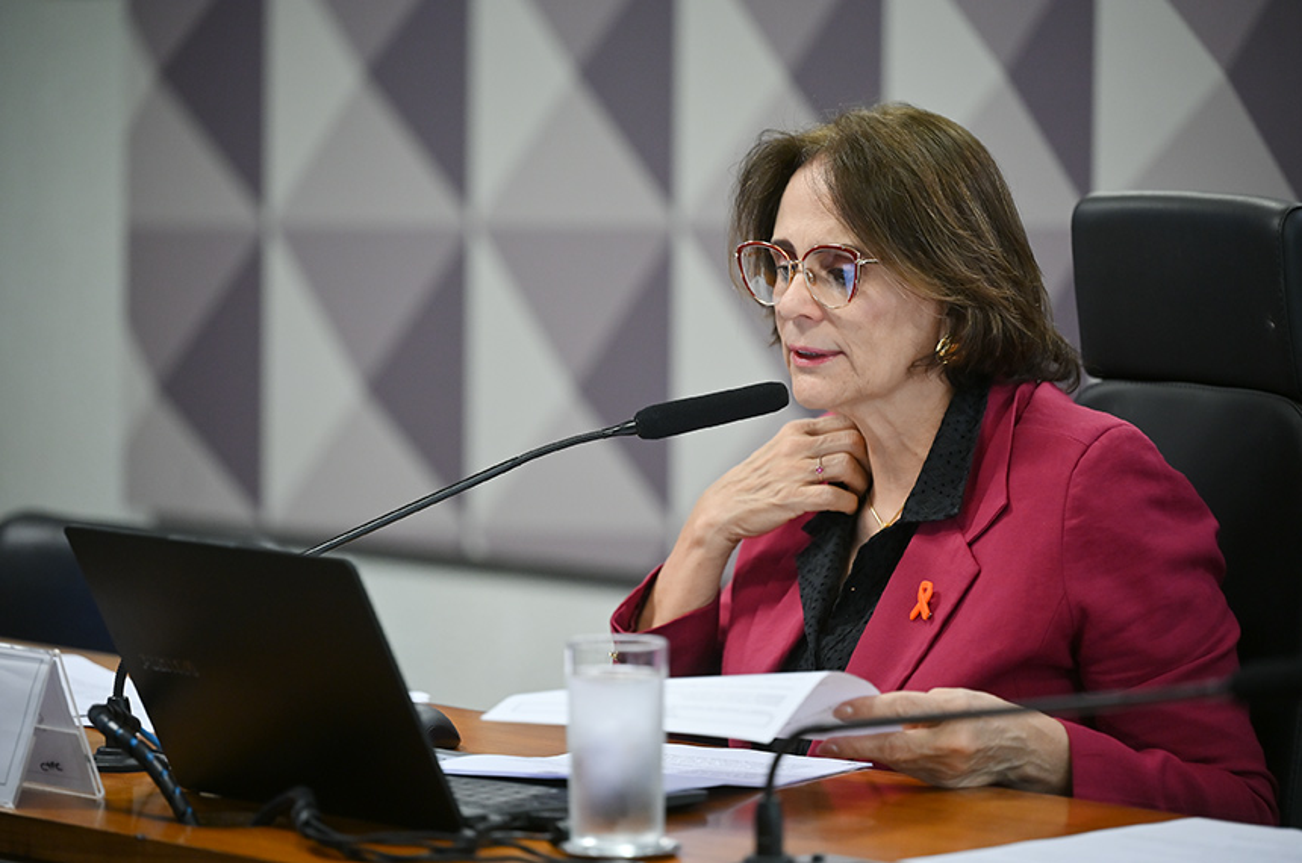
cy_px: 432
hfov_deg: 12.5
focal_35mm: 165
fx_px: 5956
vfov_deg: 8.3
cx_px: 651
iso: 1250
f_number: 2.8
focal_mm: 165
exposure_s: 1/320
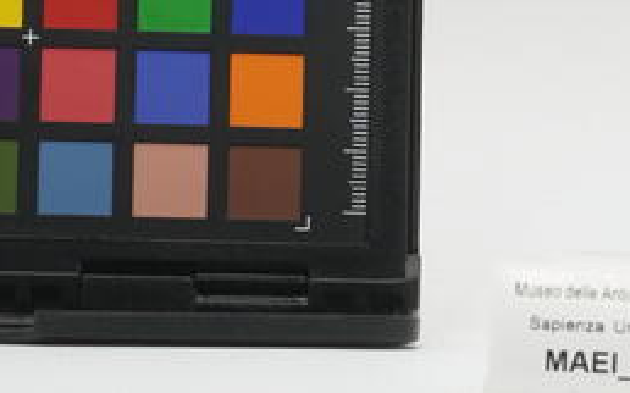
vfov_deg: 6.8
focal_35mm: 193
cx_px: 742
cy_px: 272
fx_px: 3305
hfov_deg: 10.7
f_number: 16
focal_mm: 25
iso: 100
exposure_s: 1/10
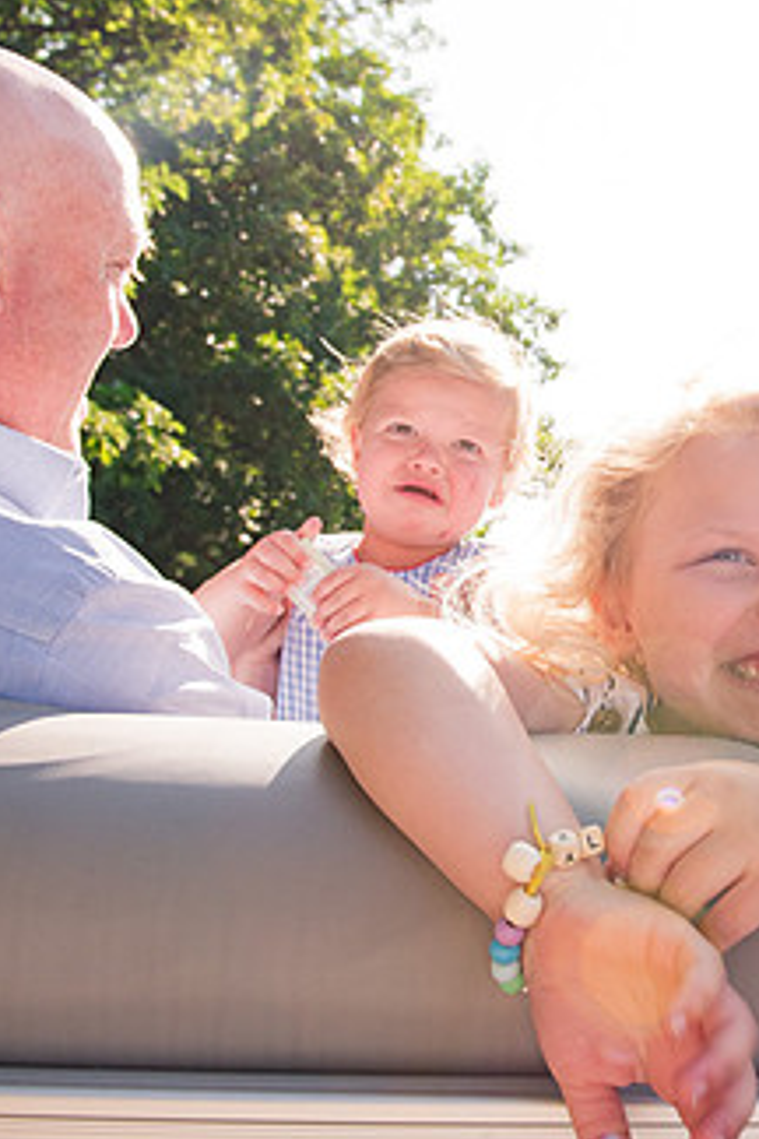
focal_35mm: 43
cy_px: 501
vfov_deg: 45.3
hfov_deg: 29.5
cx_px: 720
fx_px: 1360
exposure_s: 1/250
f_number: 9
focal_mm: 24
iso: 400
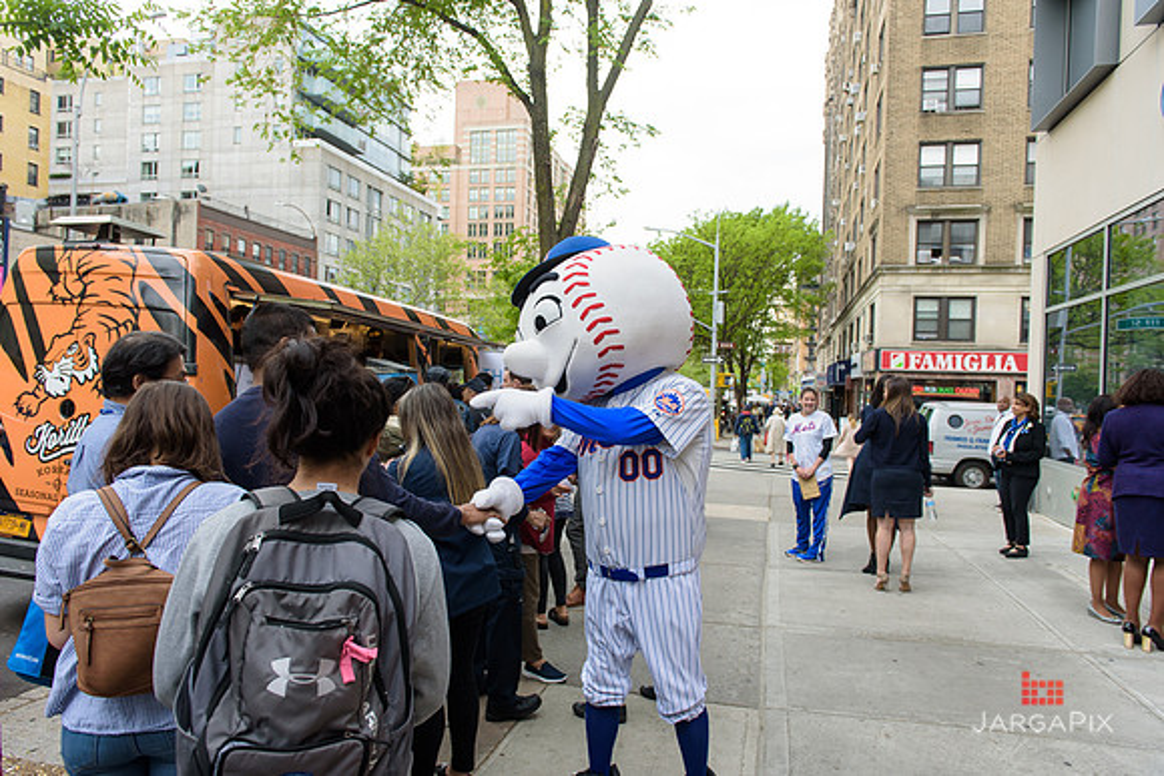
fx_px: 776
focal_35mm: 24
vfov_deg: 53.2
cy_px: 388
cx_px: 582
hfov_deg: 73.7
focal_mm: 24
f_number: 4
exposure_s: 1/250
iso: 200
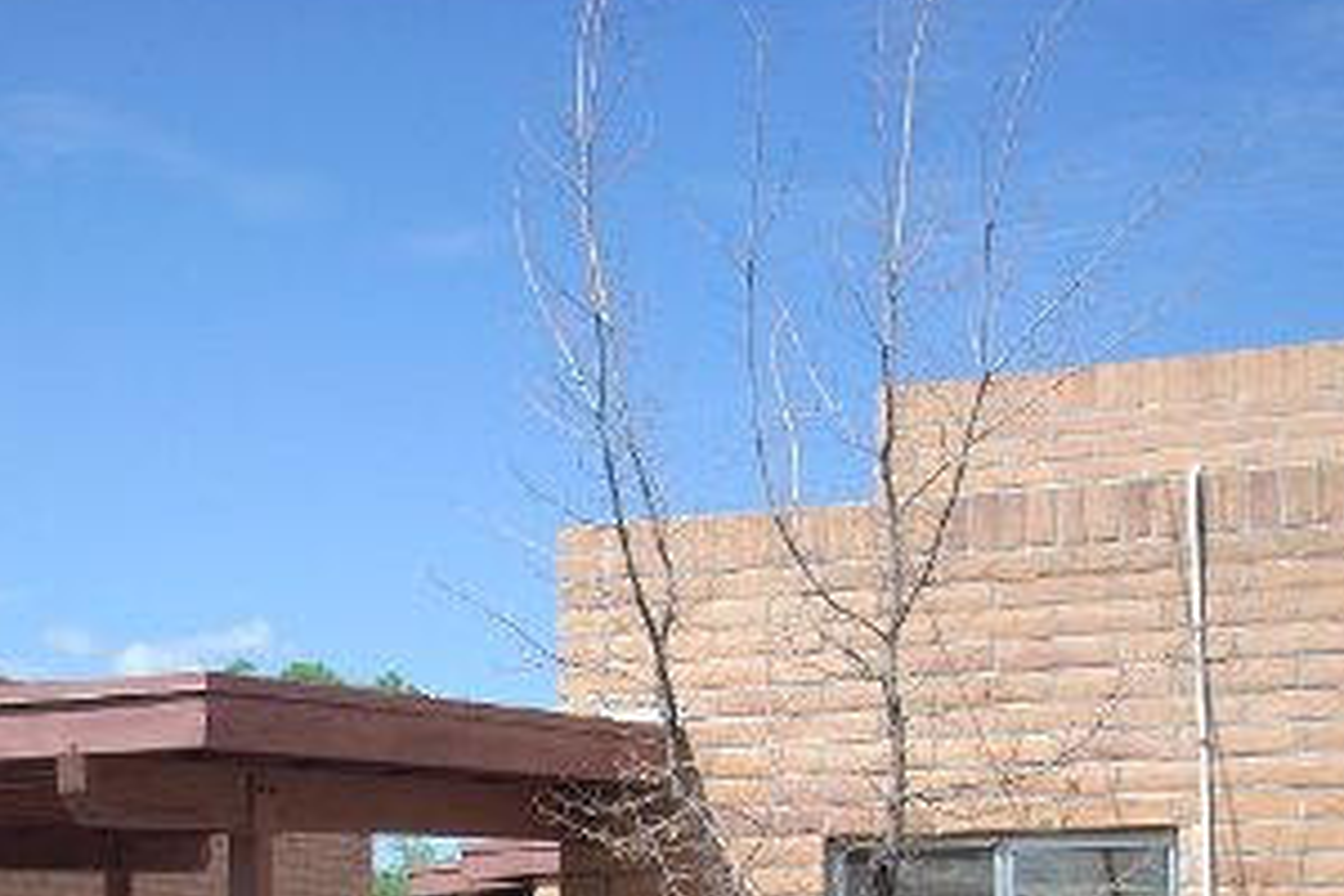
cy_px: 1008
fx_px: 3061
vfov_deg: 16.1
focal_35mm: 82
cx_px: 412
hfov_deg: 24.6
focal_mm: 6.2
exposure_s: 1/239
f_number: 5.6
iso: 64
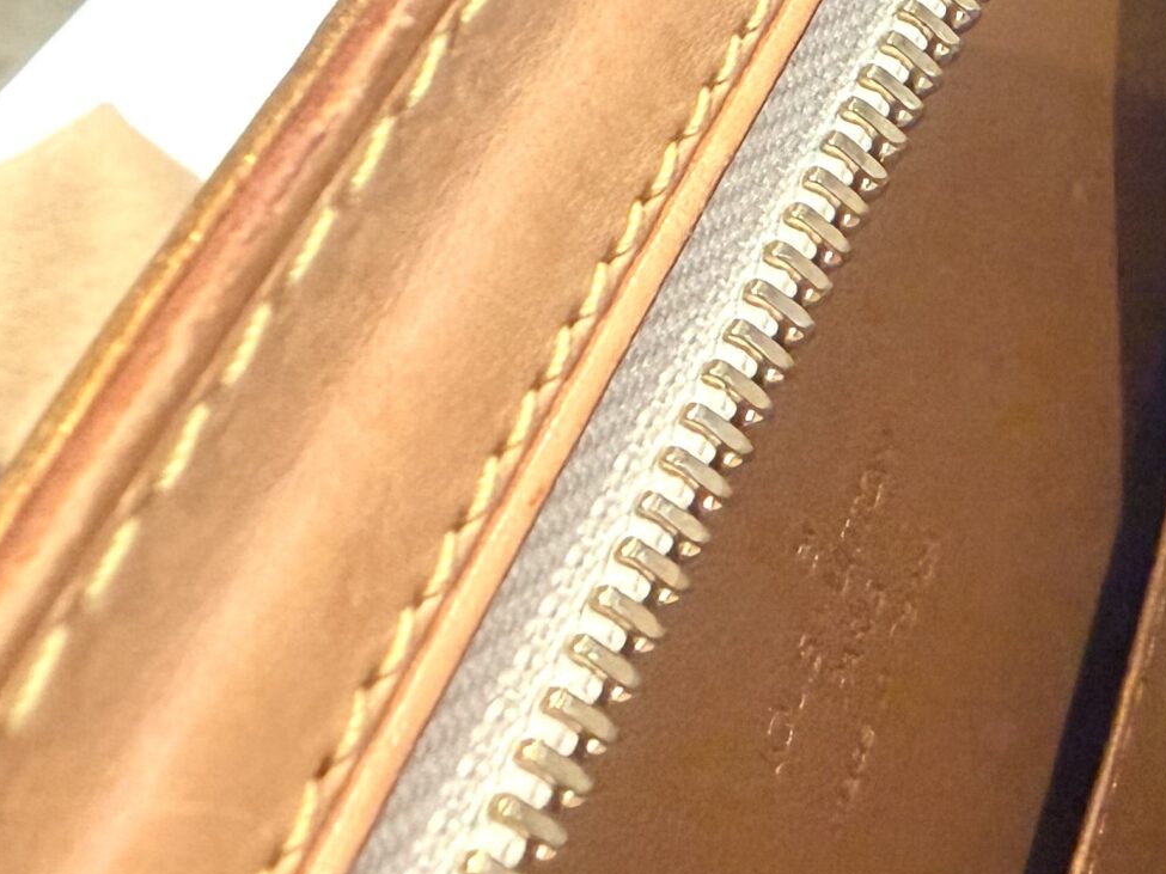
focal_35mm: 63
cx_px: 1507
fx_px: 2122
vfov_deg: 23.2
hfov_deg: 26.3
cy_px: 306
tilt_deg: -48.5
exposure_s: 1/60
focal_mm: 2.22
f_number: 2.2
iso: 640
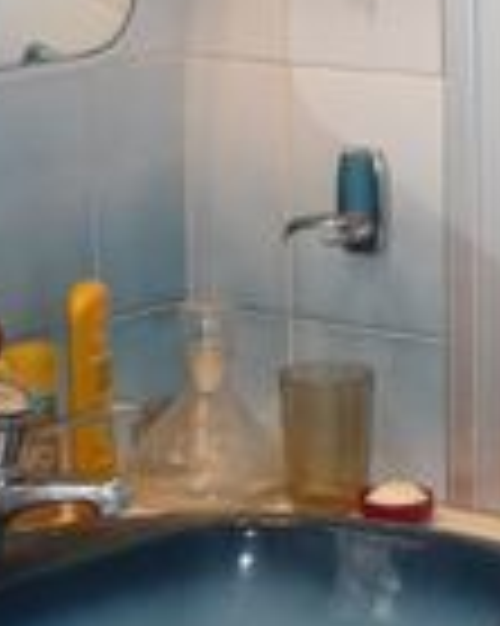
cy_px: 356
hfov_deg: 10.4
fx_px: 2741
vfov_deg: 13.0
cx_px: 437
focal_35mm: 148
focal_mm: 5.5
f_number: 2.8
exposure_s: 1/30
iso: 100
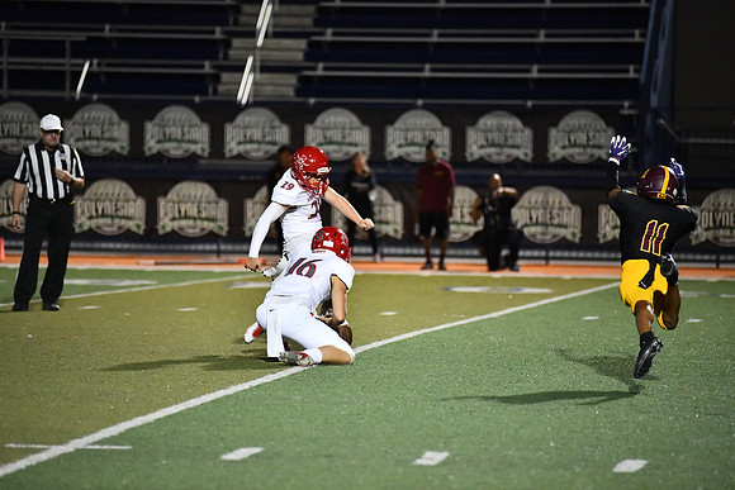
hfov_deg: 10.3
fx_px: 4084
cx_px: 368
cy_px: 245
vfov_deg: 6.9
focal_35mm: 200
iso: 11400
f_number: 2.8
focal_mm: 200
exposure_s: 1/3200
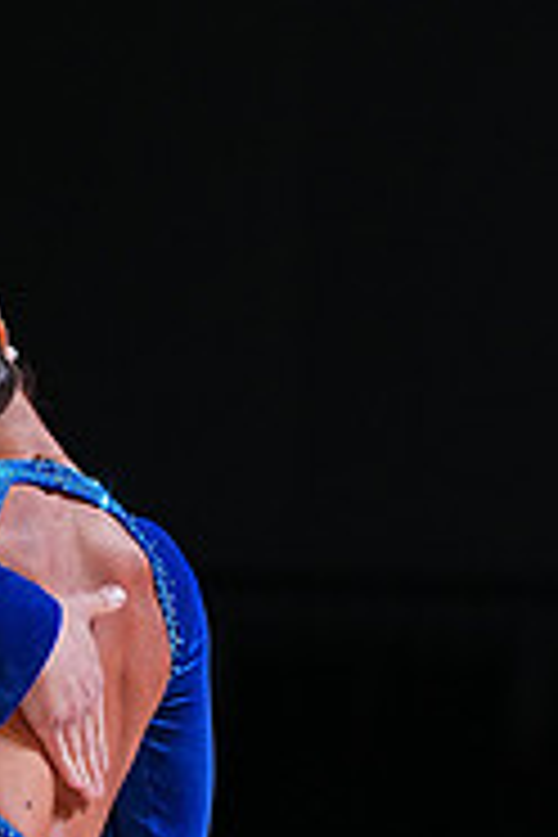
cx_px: 106
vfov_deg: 3.3
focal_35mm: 623
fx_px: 14484
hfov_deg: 2.2
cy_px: 1156
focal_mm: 200
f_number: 4
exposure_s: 1/400
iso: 1250
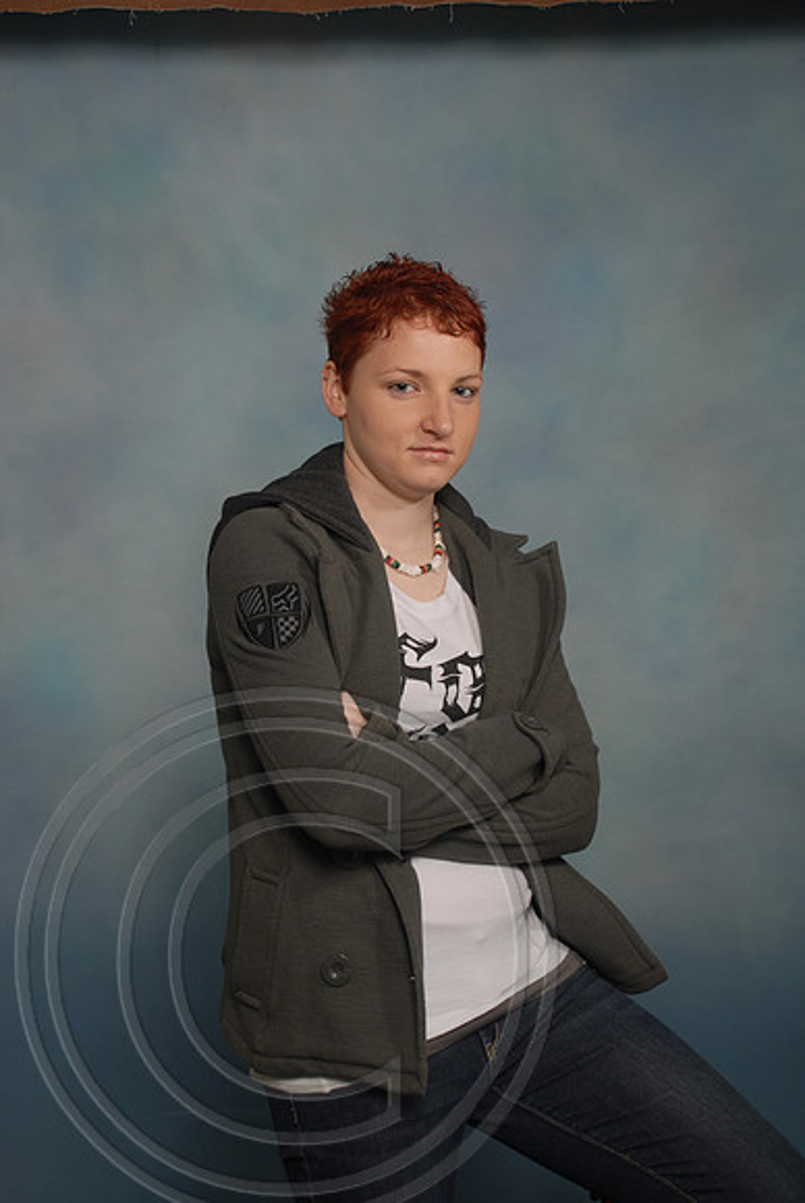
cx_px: 402
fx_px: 2008
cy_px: 602
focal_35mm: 60
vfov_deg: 33.4
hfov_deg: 22.7
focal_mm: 40
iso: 100
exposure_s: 1/125
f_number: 5.6
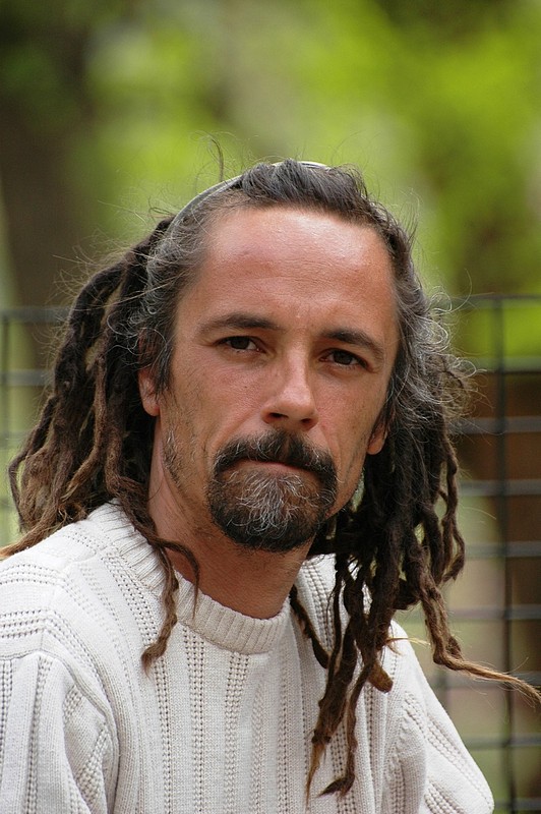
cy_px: 407
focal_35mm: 345
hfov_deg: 4.0
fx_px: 7790
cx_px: 270
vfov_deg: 6.0
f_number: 5.6
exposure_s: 1/250
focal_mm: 230
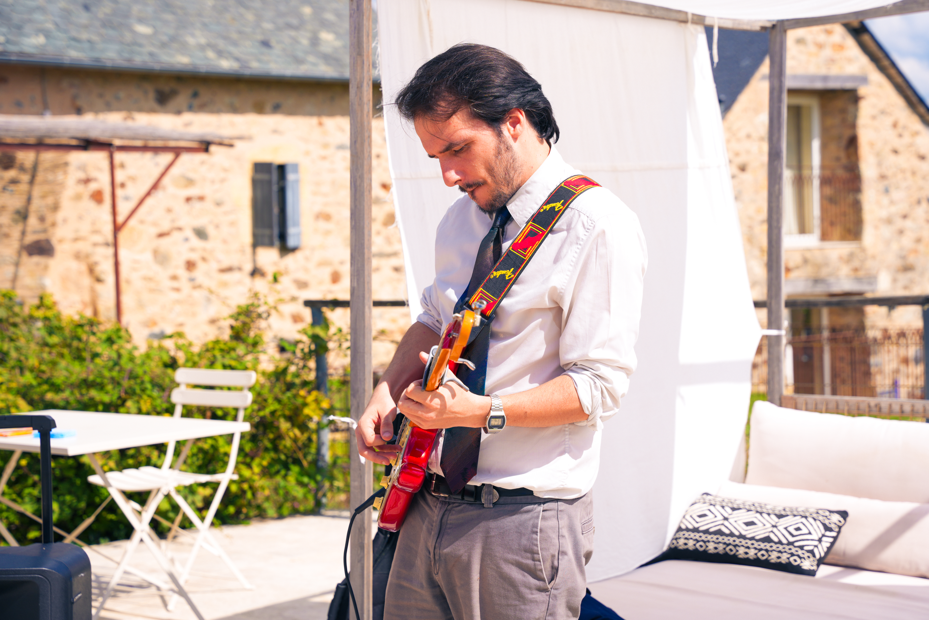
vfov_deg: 19.5
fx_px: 1806
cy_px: 310
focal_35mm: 70
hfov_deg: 28.8
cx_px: 464
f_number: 5
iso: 100
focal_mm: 70
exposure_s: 1/640
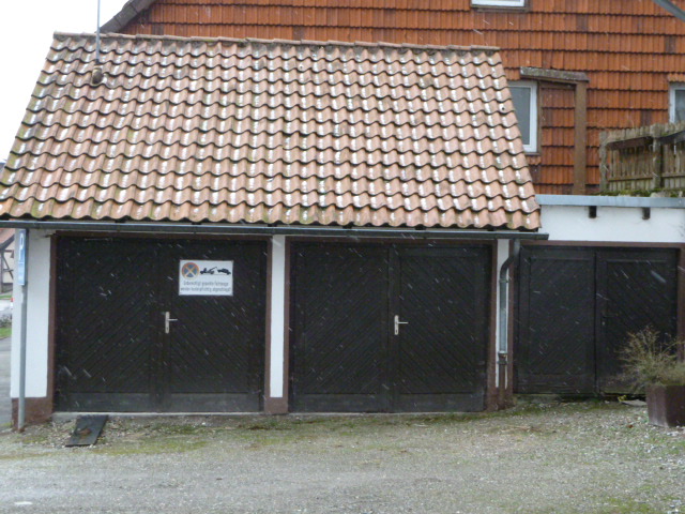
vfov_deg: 24.8
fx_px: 1168
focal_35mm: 59
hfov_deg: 32.7
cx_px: 342
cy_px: 257
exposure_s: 1/160
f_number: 3.9
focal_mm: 9.7
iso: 640
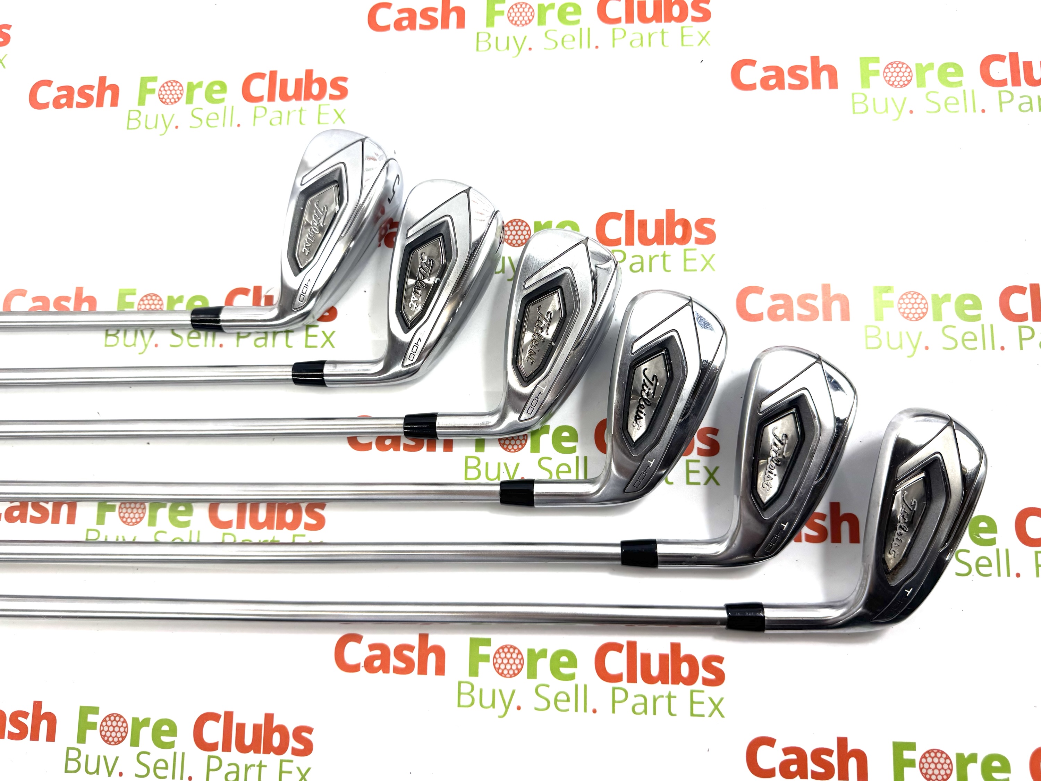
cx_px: 520
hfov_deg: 71.6
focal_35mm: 24
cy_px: 390
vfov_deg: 56.8
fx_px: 722
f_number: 1.78
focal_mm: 6.76
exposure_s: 1/241
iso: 64
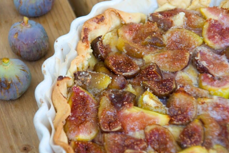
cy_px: 76
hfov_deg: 16.9
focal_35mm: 121
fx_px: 769
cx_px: 112
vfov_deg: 11.3
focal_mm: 70
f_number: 5.6
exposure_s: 1/80
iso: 800
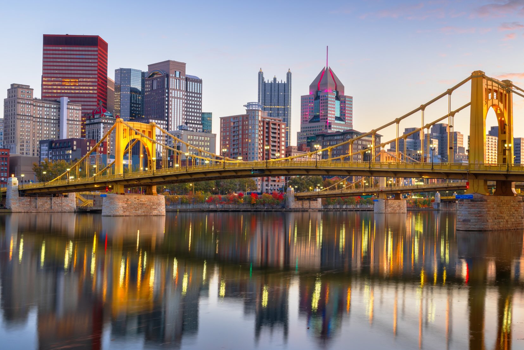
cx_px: 316
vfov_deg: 29.9
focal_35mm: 45
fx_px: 655
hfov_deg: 43.4
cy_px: 187
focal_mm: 35
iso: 100
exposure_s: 20
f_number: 11
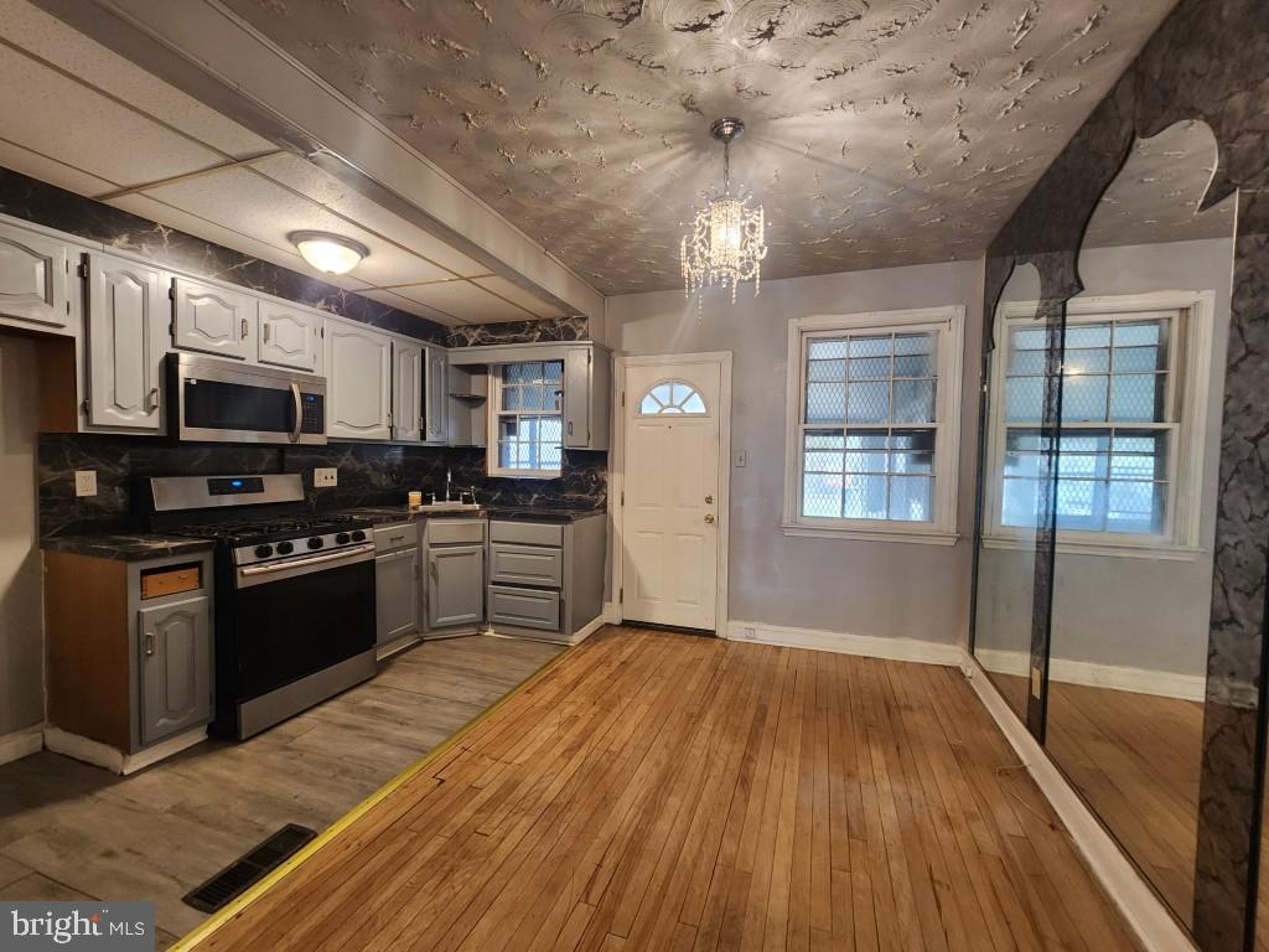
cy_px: 476
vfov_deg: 89.9
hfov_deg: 106.2
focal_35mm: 13
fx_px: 477
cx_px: 634
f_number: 2.2
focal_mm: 2.2
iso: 320
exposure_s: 1/30
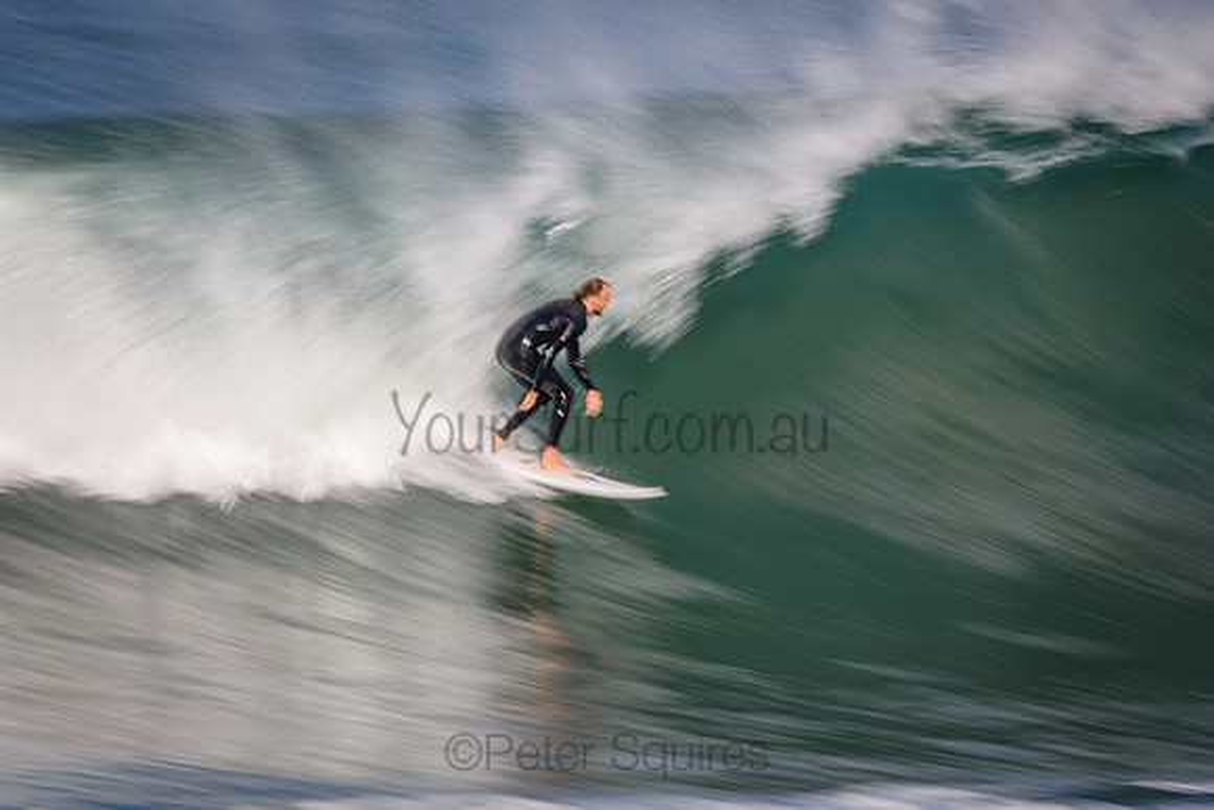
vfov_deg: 1.8
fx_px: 25296
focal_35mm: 750
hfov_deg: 2.7
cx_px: 607
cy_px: 405
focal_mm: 500
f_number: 20
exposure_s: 1/20
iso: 100
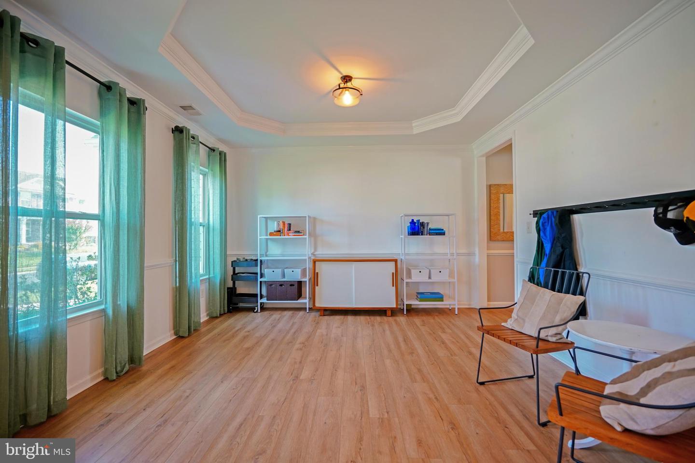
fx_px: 290
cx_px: 348
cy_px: 232
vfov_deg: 77.3
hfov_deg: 100.4
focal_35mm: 15
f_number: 2.8
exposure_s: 1/30
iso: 200
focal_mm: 10
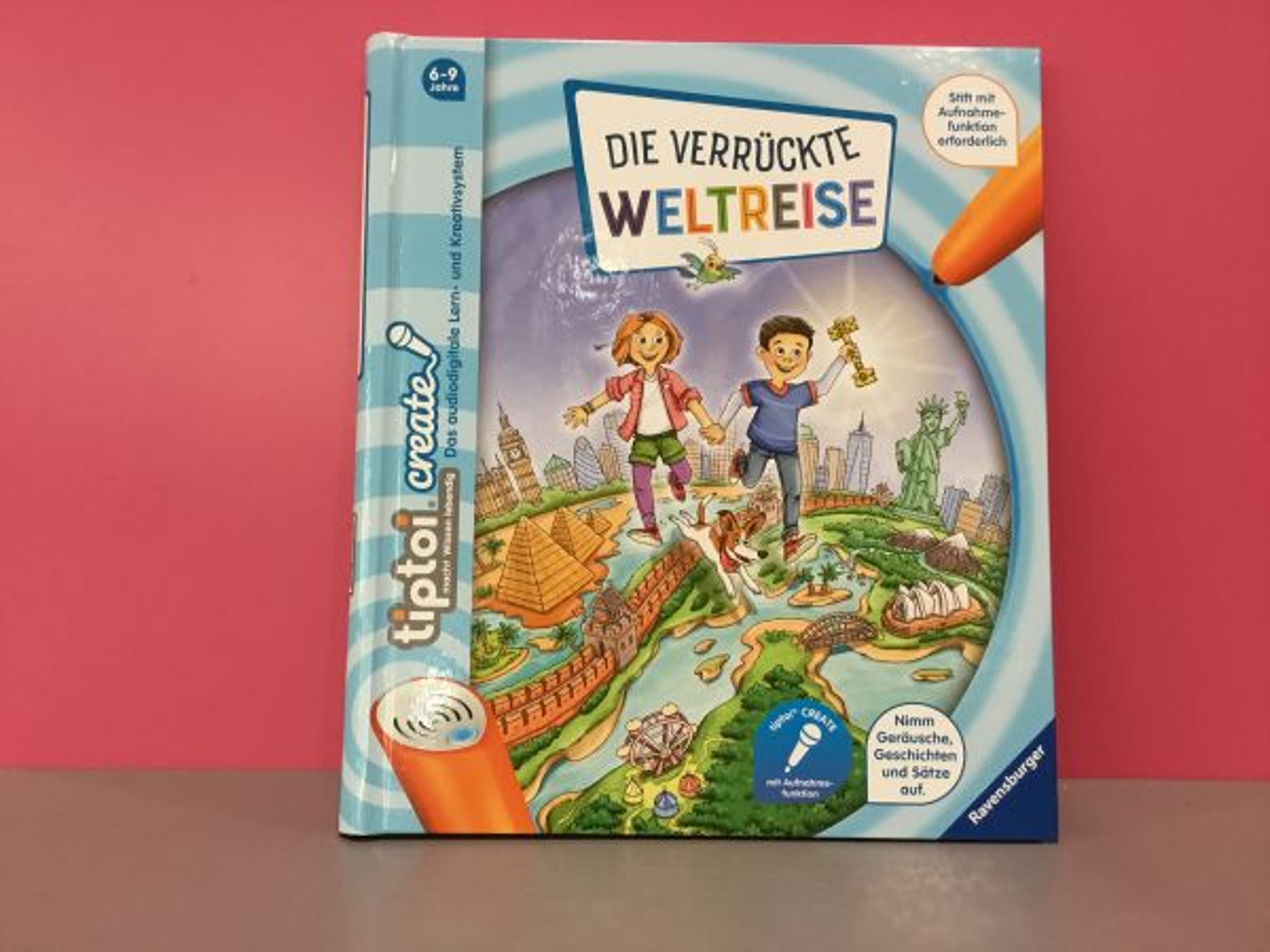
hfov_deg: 58.4
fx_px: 1137
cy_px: 476
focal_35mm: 31
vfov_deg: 45.4
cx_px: 635
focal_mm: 3.3
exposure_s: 1/33
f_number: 2.4
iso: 125
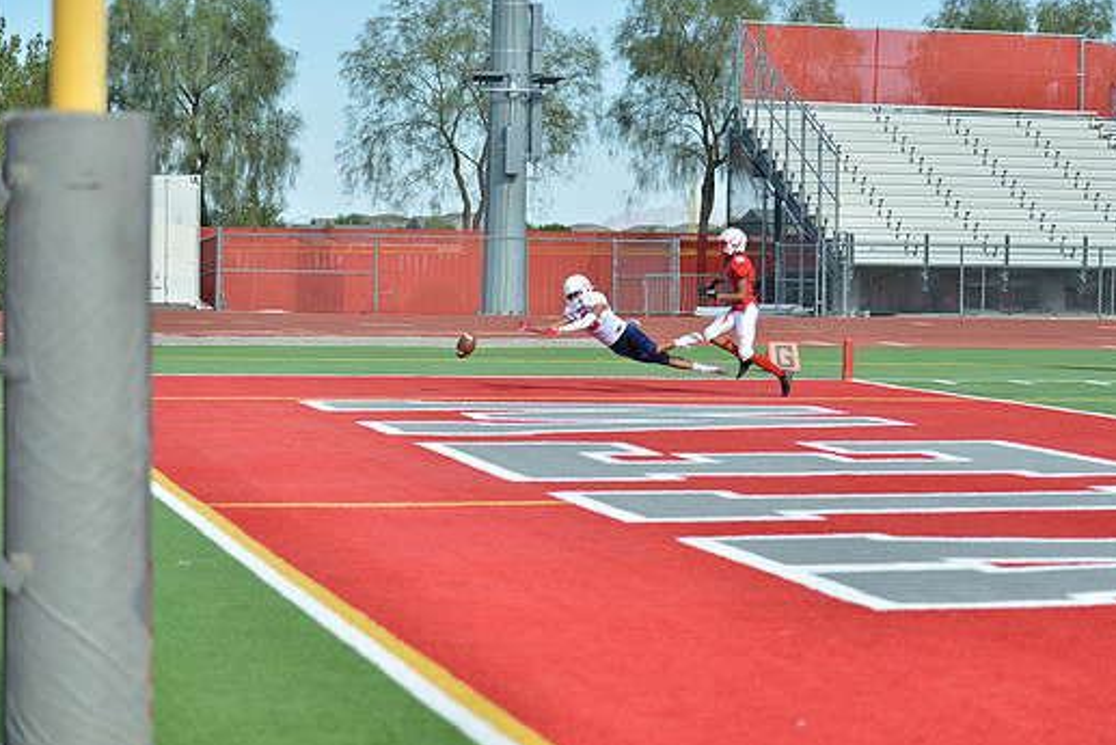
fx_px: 3132
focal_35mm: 101
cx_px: 615
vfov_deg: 13.6
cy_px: 331
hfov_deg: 20.2
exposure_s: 1/1600
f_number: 2.8
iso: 100
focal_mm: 90
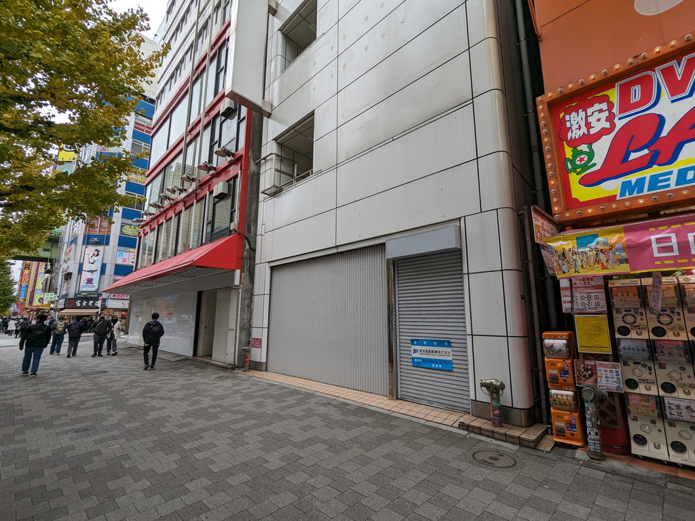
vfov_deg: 78.1
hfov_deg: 94.5
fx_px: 321
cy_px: 260
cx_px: 348
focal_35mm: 16
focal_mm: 2.35
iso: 44
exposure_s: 1/342
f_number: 2.2
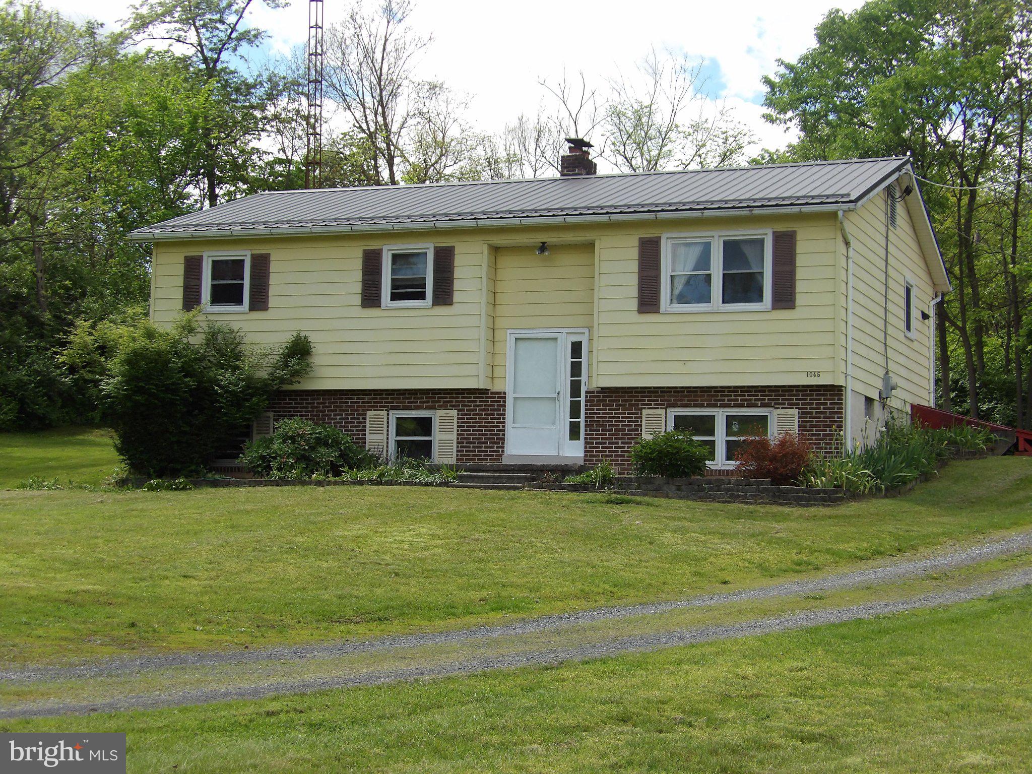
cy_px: 387
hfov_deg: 31.2
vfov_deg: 23.7
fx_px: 1848
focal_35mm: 62
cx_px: 516
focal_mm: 11.1
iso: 100
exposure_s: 1/533
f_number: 3.5
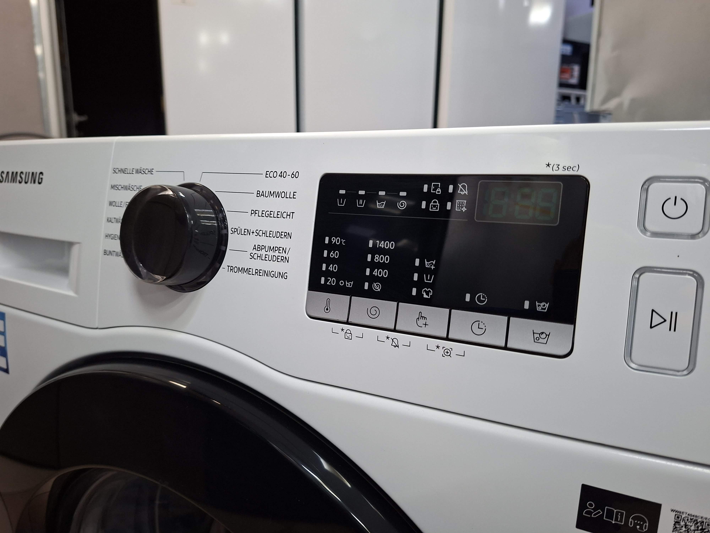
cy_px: 266
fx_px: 472
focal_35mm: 23
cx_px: 355
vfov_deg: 58.9
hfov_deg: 73.9
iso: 320
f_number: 1.8
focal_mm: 5.54
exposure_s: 1/50
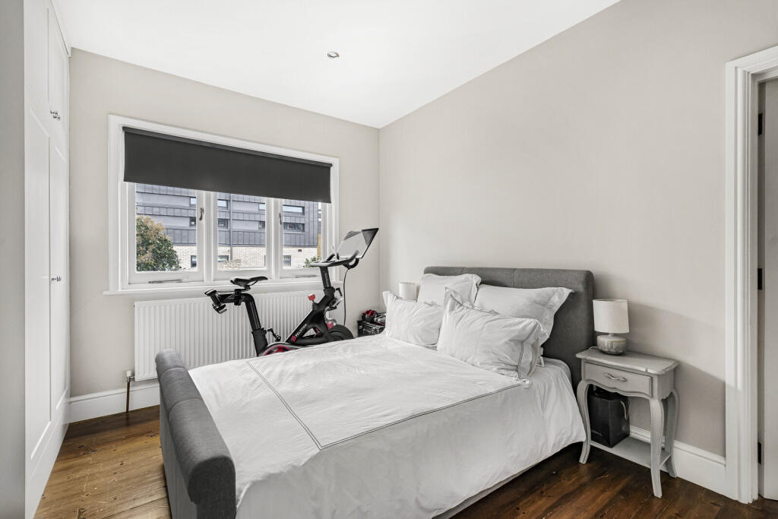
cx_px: 389
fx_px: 346
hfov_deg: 96.7
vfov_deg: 73.8
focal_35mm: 16
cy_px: 260
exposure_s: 1/6
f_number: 8
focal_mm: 16
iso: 400
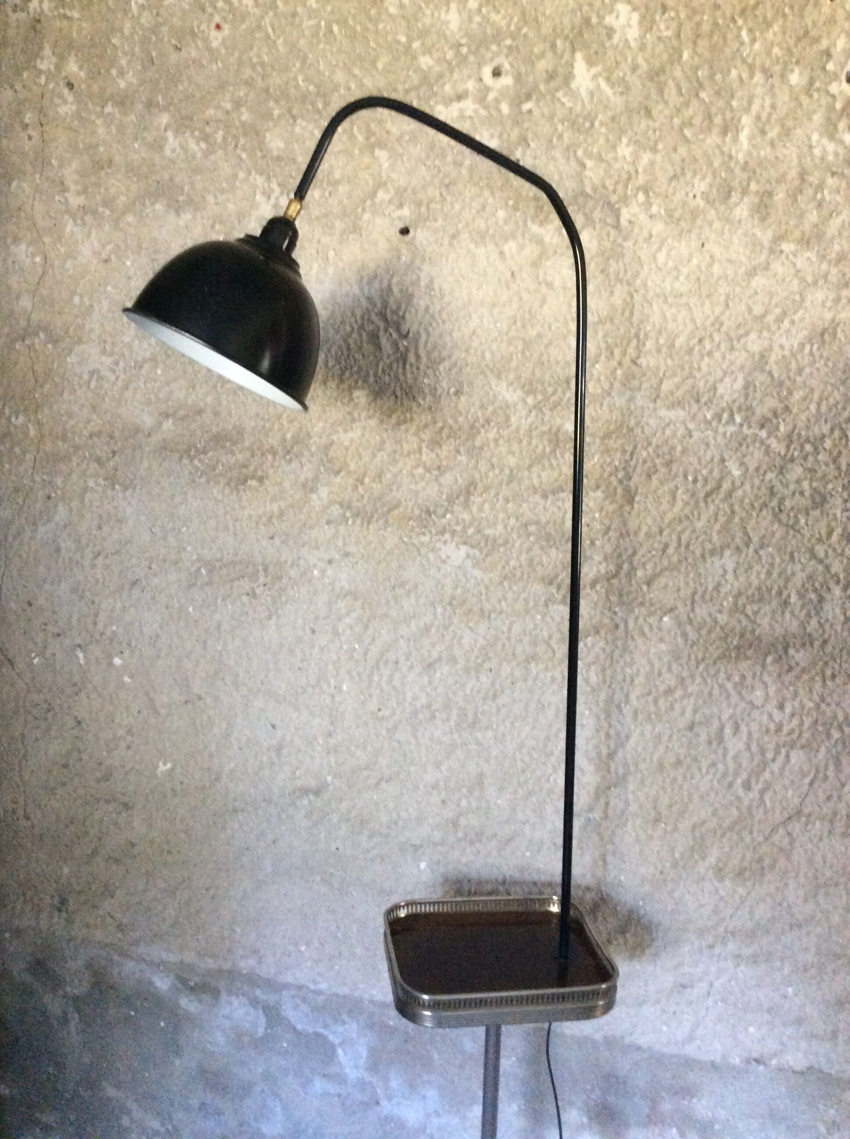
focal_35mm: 32
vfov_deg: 56.9
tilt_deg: -7.7
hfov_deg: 44.1
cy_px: 570
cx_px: 425
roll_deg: -1.6
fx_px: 1050
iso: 320
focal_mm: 3.3
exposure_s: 1/17
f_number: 2.4
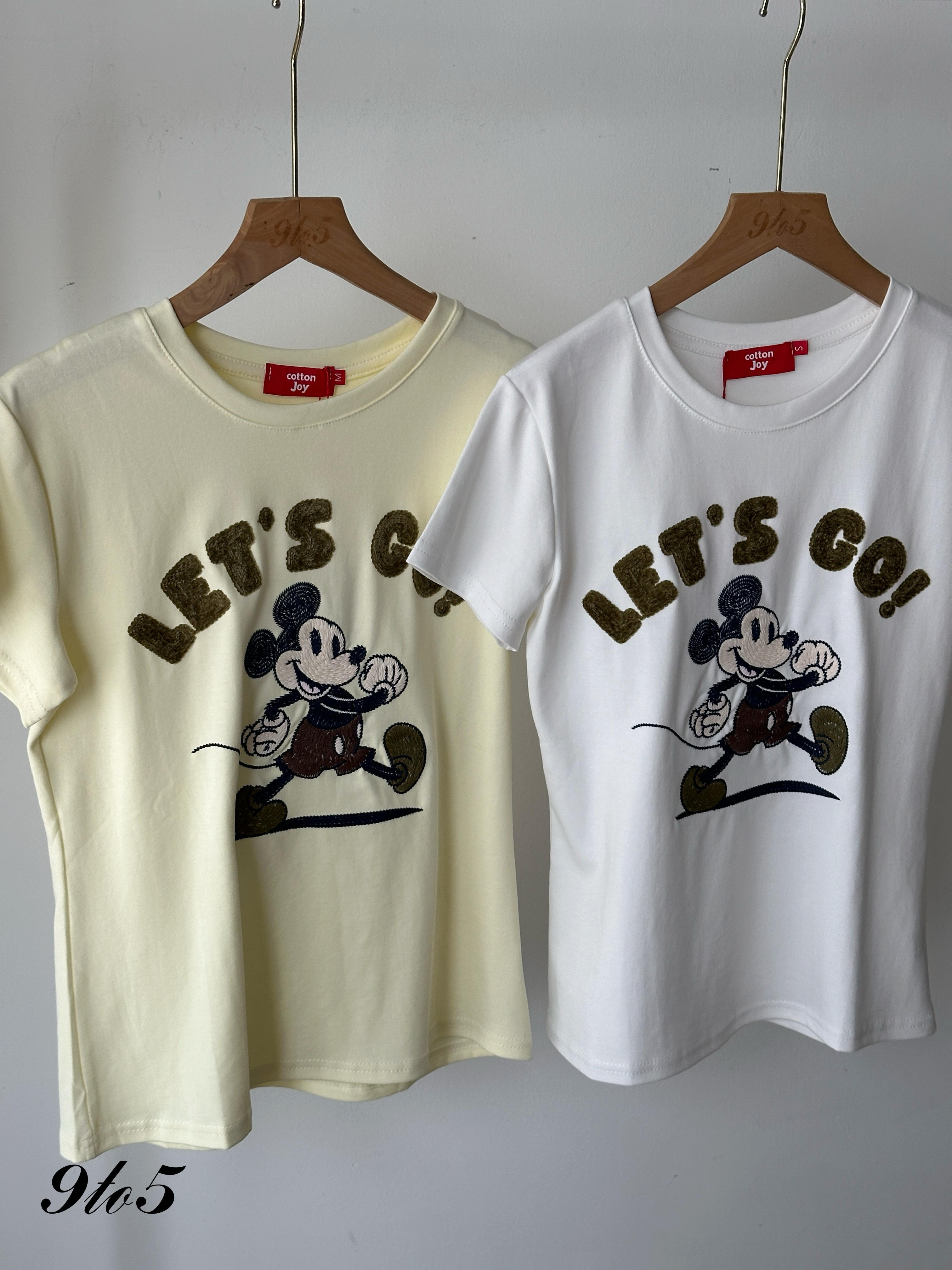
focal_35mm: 48
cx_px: 476
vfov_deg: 39.7
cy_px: 635
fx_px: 1760
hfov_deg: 30.3
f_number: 1.78
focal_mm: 6.86
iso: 80
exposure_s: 1/107
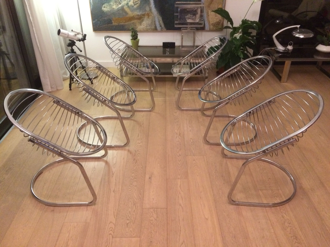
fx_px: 276
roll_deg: +0.0
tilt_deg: -32.6
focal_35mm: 29
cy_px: 124
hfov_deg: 61.7
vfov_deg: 48.2
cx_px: 165
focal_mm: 4.15
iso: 320
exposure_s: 1/17
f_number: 2.2
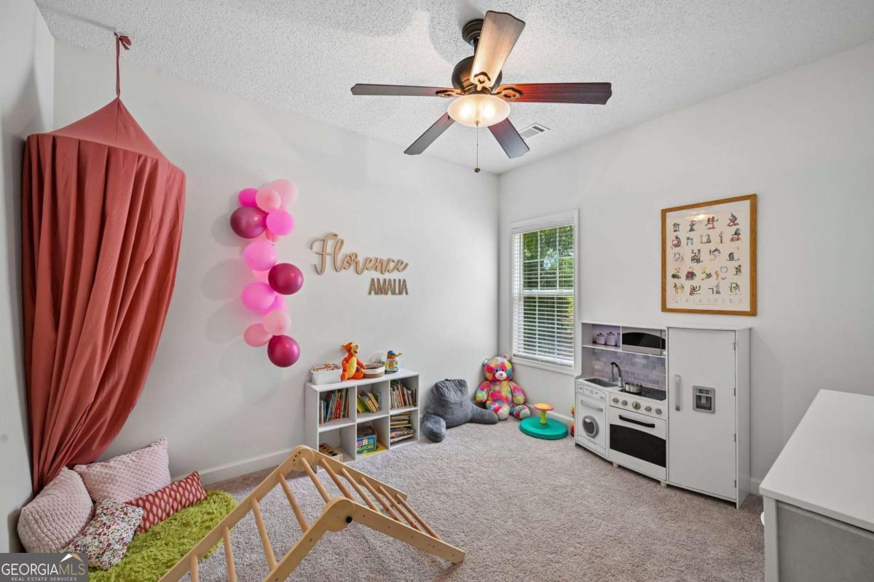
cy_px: 291
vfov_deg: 81.2
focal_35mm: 14
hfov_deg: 104.3
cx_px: 437
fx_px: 340
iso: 220
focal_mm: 14
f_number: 8
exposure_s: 1/15
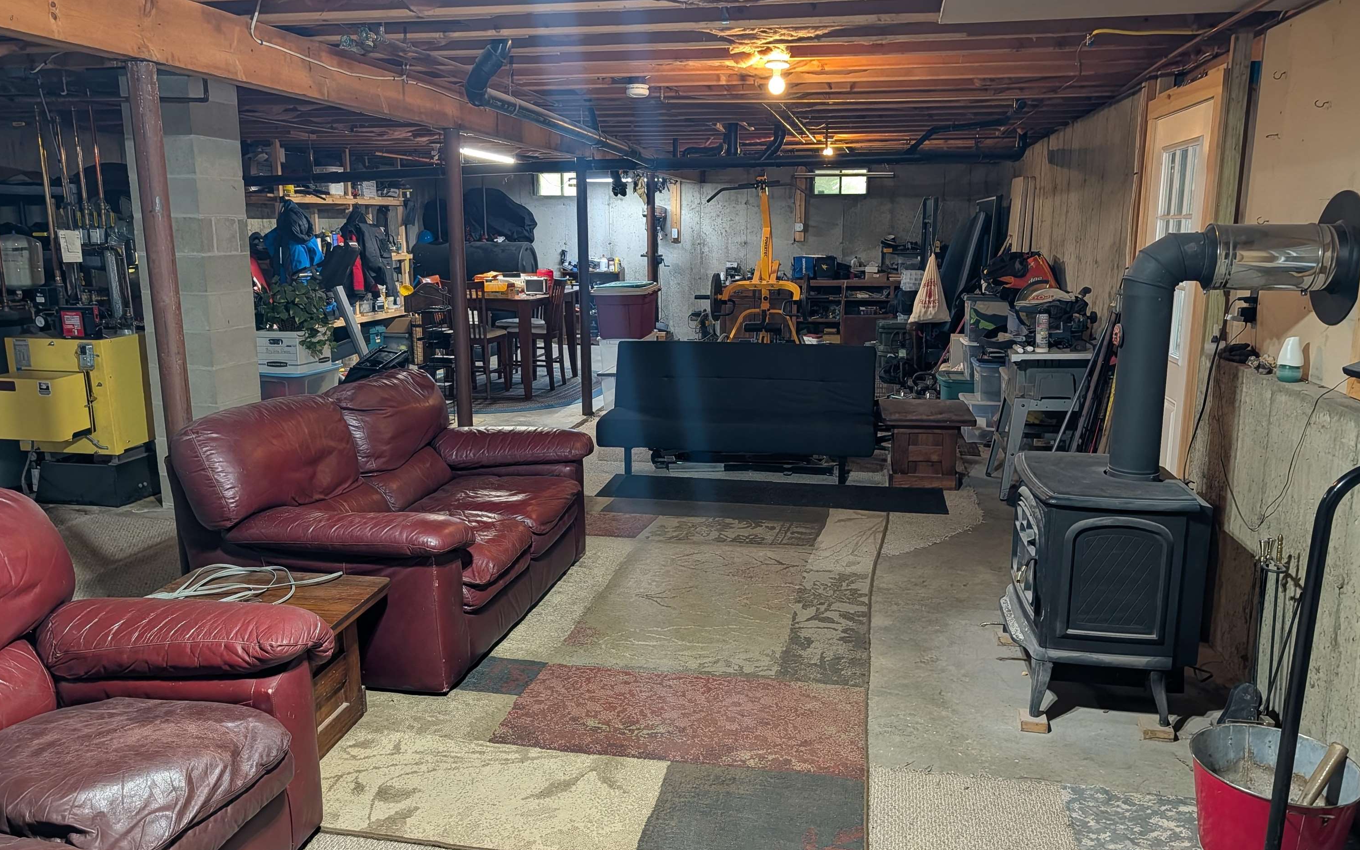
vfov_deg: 47.6
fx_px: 964
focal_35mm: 26
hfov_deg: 70.4
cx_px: 692
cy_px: 406
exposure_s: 1/120
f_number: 1.68
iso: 322
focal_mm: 6.9
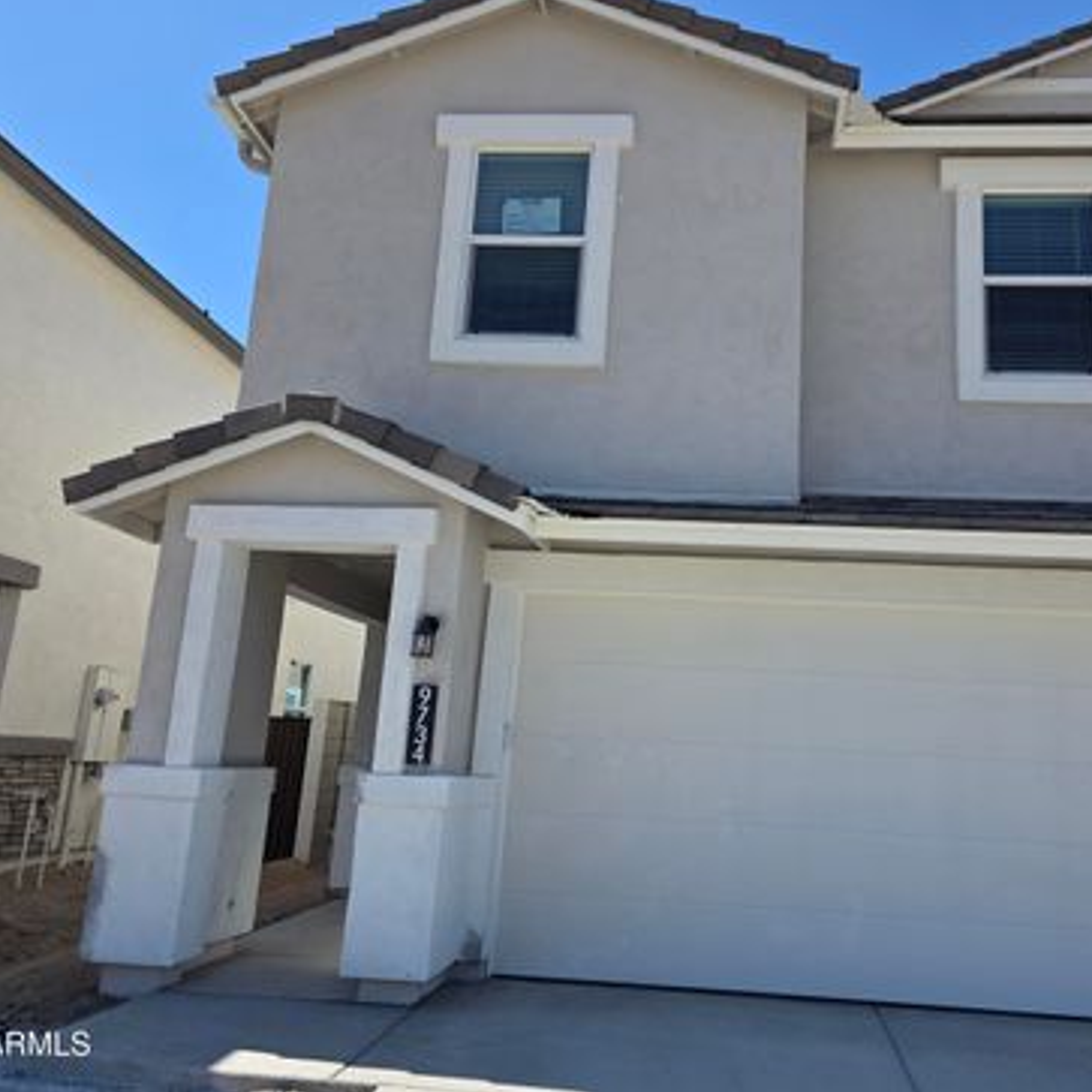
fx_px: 999
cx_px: 653
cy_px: 531
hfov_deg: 56.9
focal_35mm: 28
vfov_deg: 57.3
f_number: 1.7
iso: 80
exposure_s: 1/4333
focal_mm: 6.3
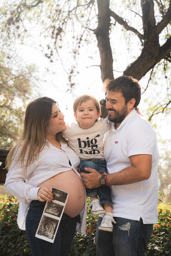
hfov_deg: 18.2
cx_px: 86
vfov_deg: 27.0
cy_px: 128
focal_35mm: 75
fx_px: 534
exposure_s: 1/125
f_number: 5.6
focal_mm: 75
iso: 80
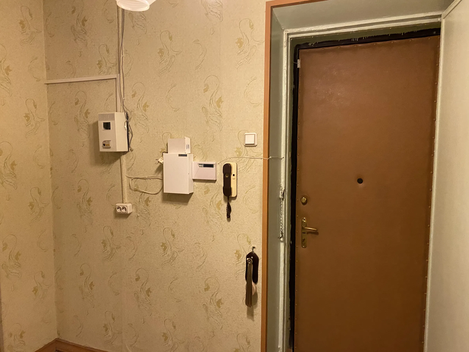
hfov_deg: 67.3
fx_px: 352
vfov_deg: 53.1
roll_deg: +1.2
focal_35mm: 26
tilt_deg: -4.2
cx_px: 234
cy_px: 176
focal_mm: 4.25
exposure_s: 1/50
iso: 500
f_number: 1.8
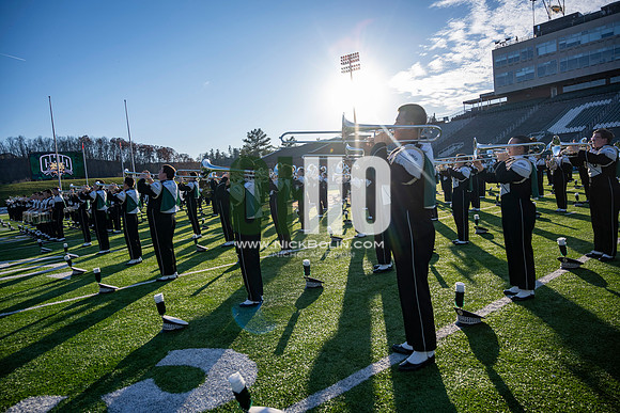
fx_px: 413
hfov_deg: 73.7
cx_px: 310
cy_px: 206
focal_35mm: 24
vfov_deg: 53.2
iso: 80
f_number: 4
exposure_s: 1/800
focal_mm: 24
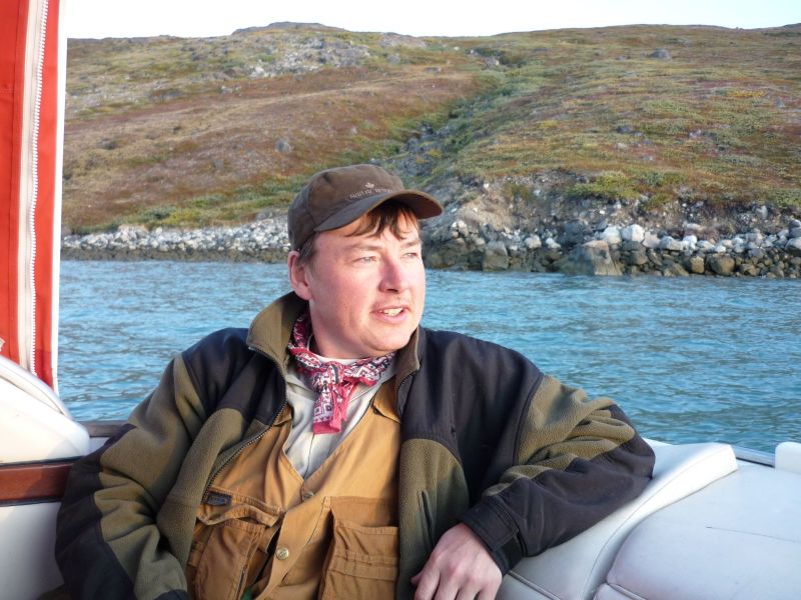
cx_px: 400
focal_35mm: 33
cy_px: 300
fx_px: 764
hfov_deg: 55.4
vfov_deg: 42.9
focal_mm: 5.5
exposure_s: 1/60
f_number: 2.8
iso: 100
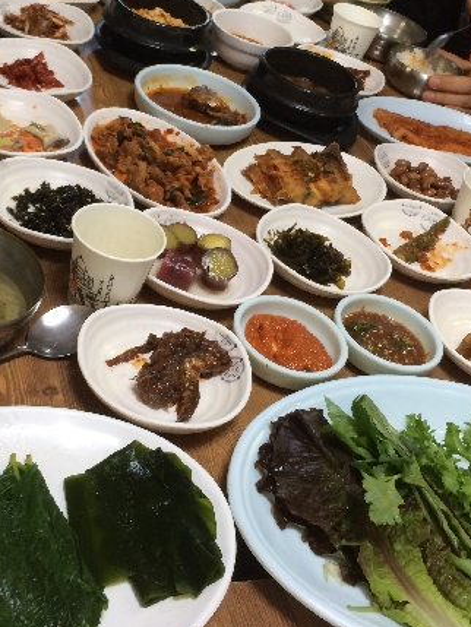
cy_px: 228
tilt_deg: -33.0
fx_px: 907
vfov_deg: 37.9
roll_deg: -18.5
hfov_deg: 29.1
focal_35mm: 50
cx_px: 207
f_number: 2.2
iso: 50
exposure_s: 1/30
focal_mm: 4.15
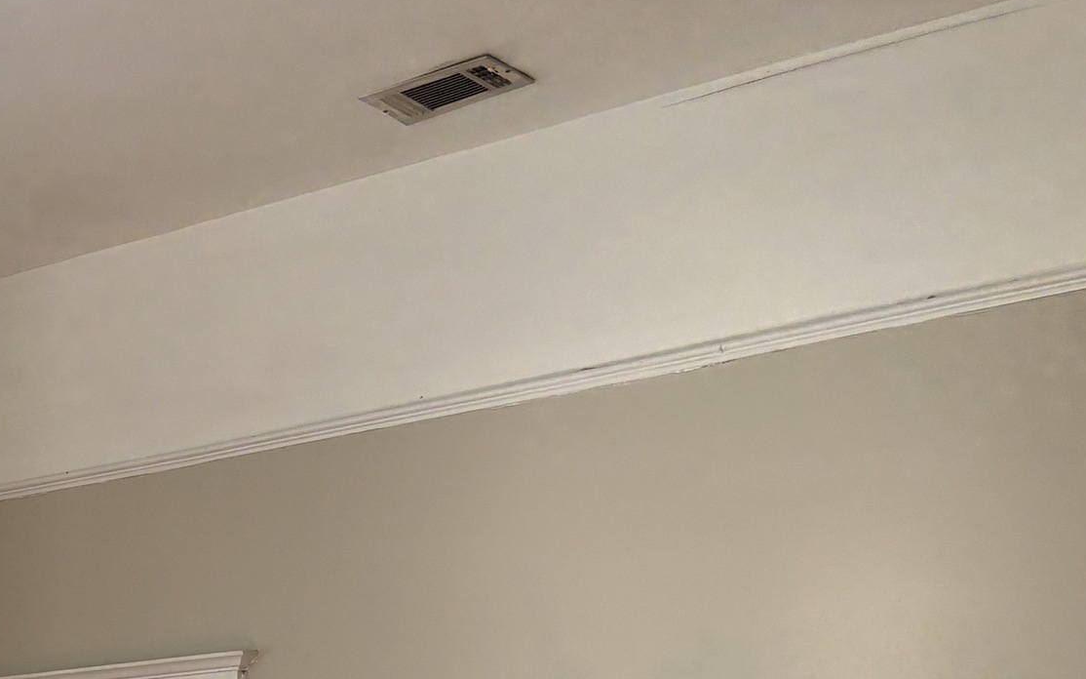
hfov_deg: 24.2
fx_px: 2249
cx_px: -273
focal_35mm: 76
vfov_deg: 15.7
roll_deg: +0.8
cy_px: 1039
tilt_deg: +1.1
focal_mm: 5.96
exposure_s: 1/153
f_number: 1.6
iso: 64
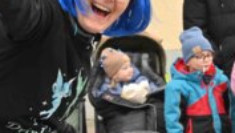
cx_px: 46
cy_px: 47
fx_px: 855
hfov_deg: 15.6
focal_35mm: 137
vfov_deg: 8.9
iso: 2500
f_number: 6.3
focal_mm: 58
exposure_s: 1/640
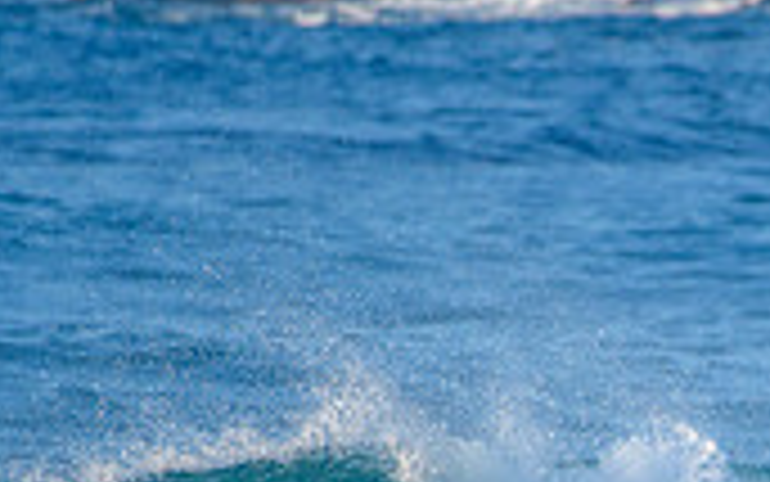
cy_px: 691
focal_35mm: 1733
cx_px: 887
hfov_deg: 1.2
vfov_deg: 0.8
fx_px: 36379
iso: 450
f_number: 5.6
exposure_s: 1/2000
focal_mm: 500
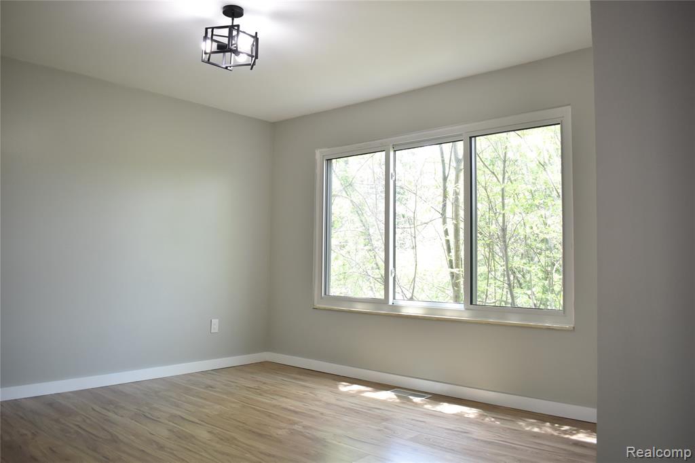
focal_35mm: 27
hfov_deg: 67.4
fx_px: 521
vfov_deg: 47.9
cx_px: 348
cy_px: 232
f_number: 4.5
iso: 800
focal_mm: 18
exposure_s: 1/100
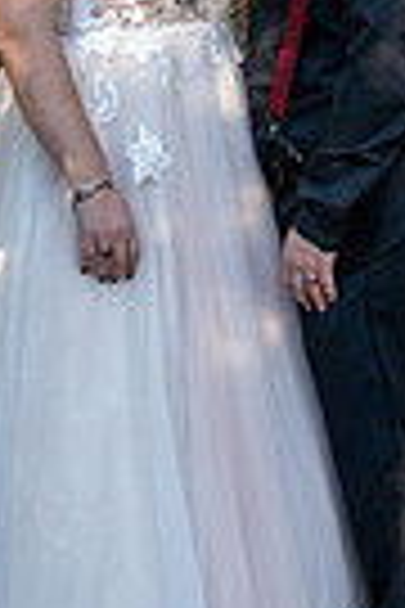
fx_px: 1569
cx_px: 178
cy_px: 135
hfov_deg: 14.7
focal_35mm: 93
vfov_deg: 21.7
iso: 6400
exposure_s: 1/2500
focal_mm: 28
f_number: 4
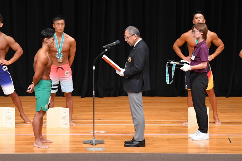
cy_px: 80
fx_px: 1458
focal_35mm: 217
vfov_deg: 6.3
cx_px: 121
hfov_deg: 9.5
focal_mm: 145
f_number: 5.6
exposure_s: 1/400
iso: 4000
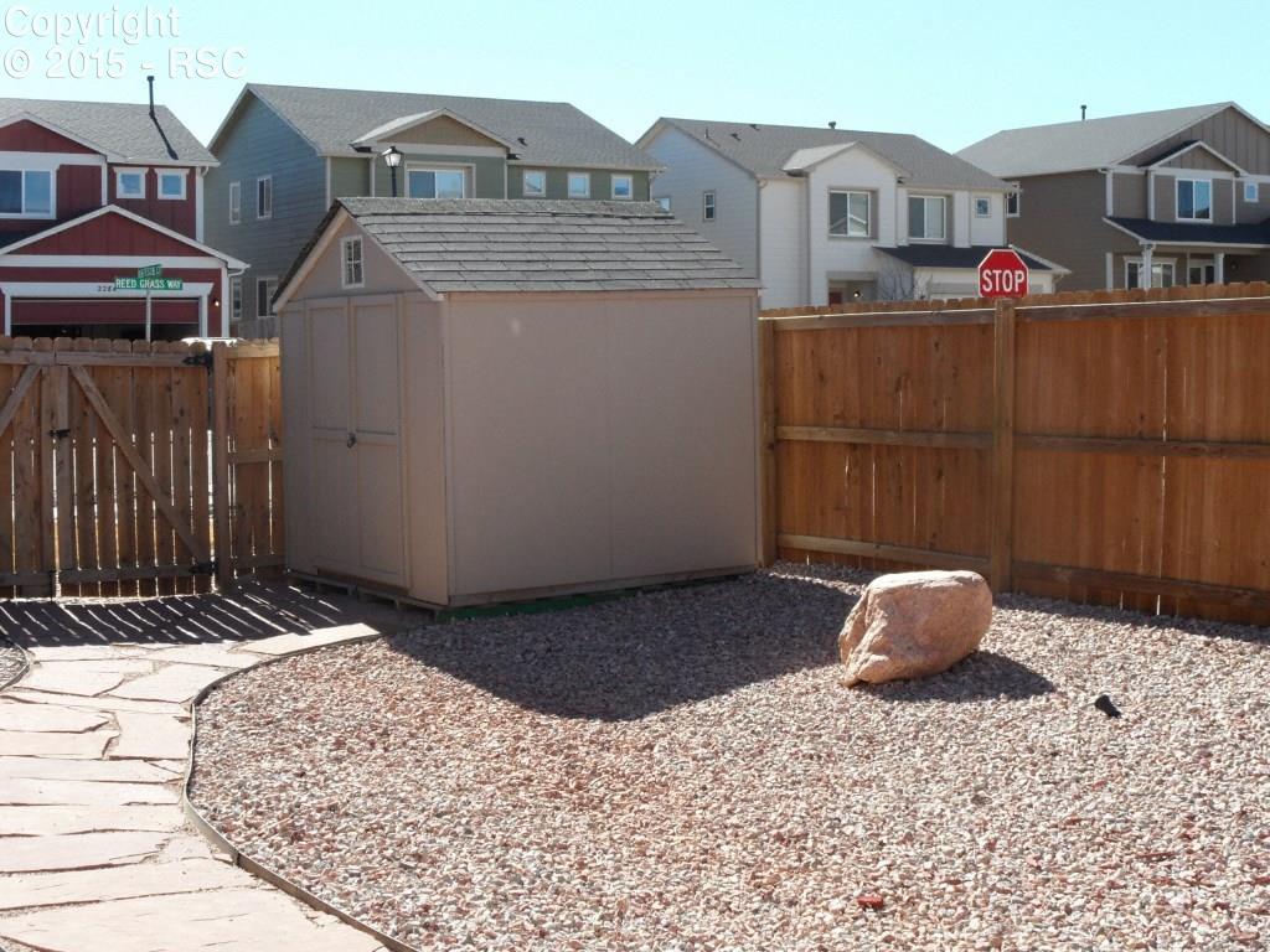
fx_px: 1834
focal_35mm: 50
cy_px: 476
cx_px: 635
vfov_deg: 29.1
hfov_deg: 38.2
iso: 80
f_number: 5.4
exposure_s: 1/250
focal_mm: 8.2
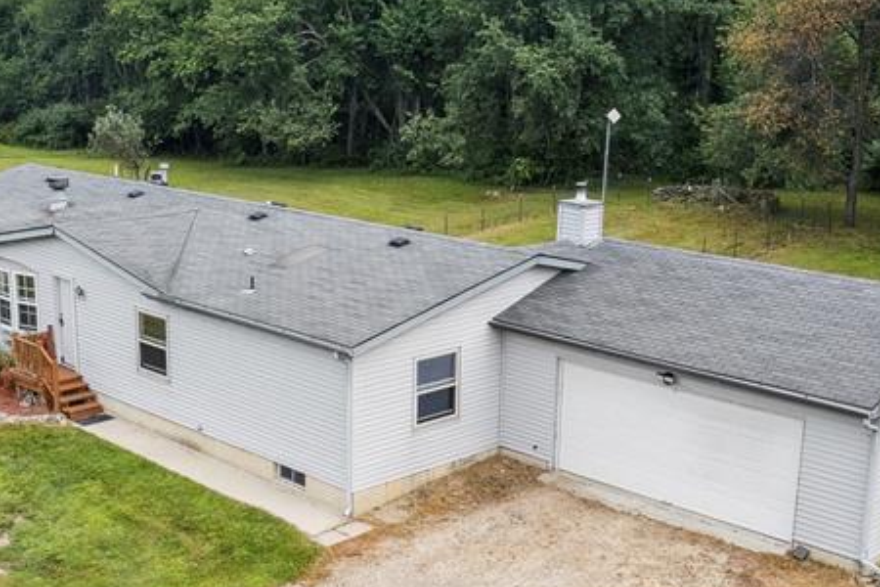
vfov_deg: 26.8
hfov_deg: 39.6
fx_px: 1222
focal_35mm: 50
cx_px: 401
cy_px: 398
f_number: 2.8
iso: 100
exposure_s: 1/1000
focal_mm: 8.38
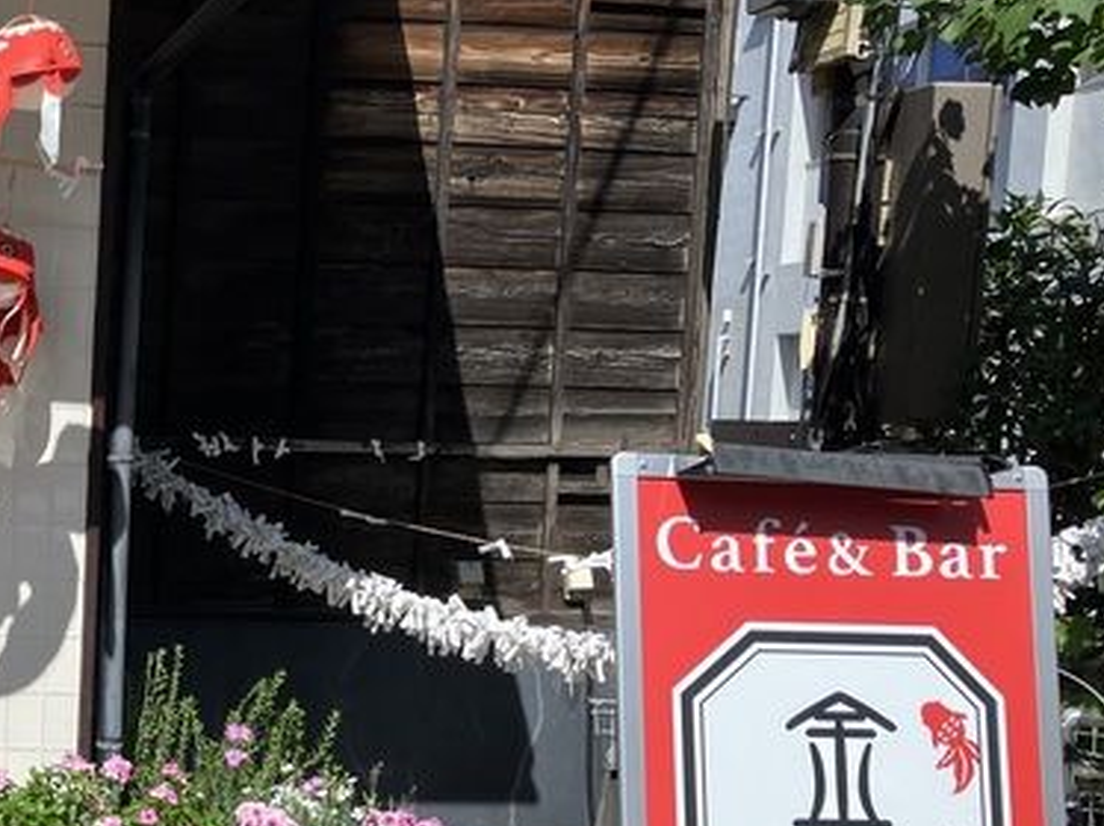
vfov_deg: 23.7
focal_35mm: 61
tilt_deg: -4.3
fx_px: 1944
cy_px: 633
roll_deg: -1.8
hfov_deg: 29.7
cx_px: 10
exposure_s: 1/2315
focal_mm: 3.99
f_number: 1.8
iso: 32
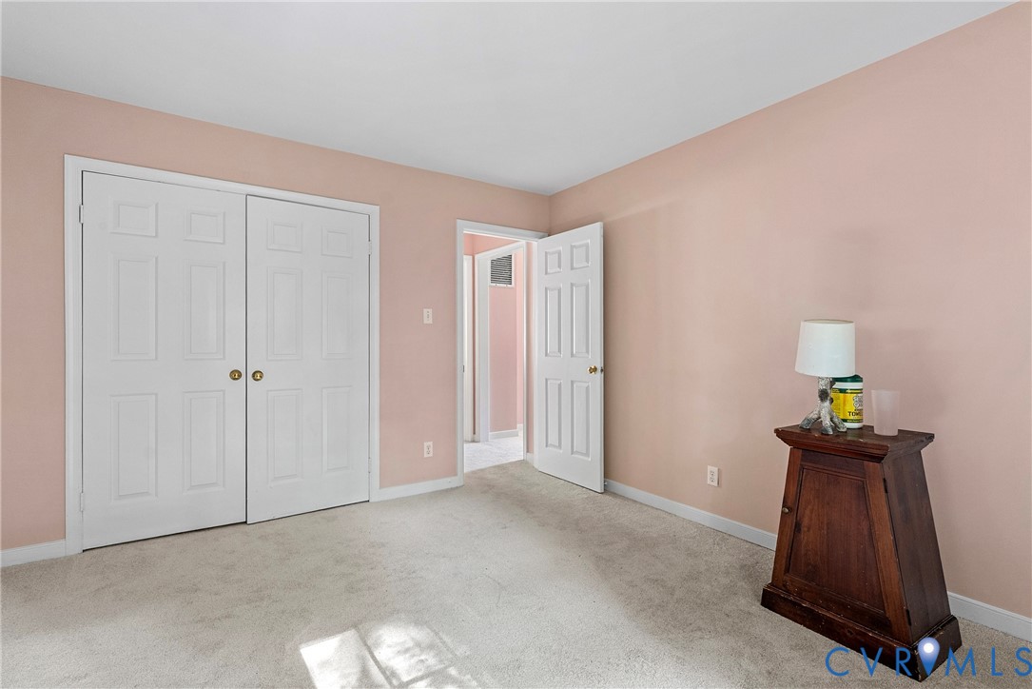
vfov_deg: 73.8
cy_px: 344
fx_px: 459
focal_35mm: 16
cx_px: 516
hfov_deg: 96.7
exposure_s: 1
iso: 1600
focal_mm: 16
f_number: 8
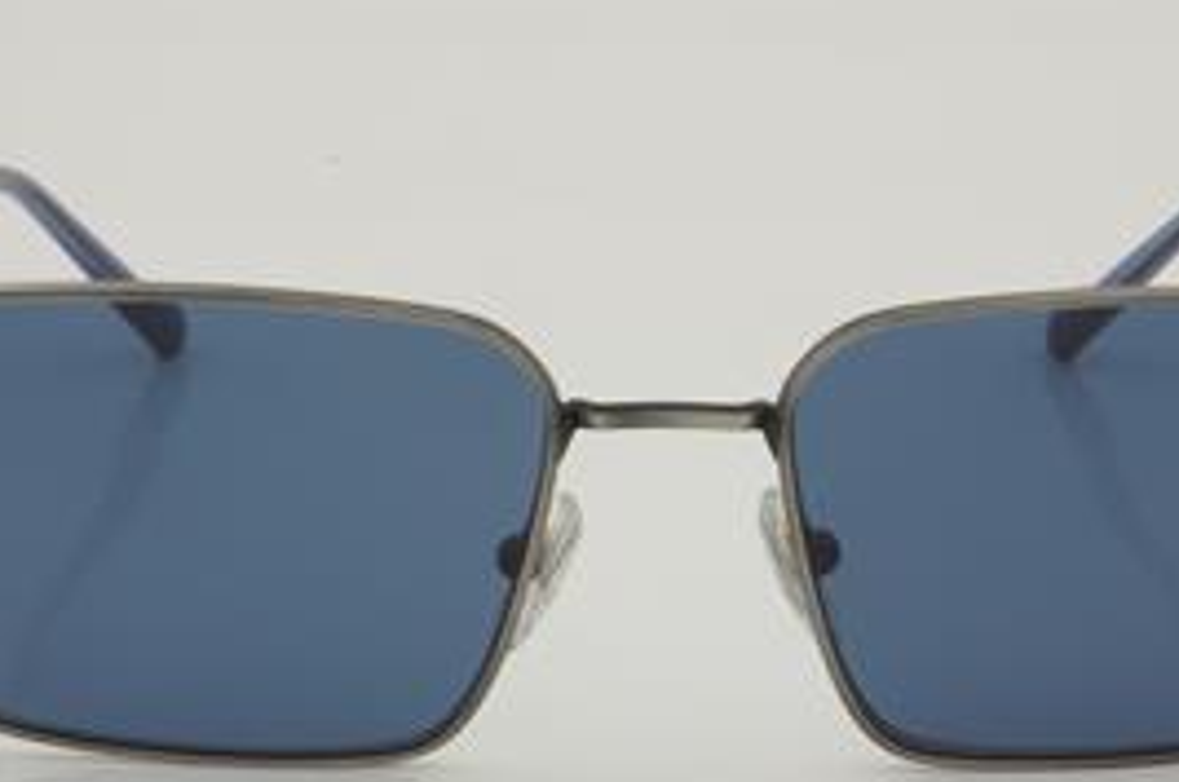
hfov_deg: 16.6
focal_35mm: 124
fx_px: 4046
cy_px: 490
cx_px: 658
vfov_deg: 11.0
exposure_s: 1/3
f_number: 32
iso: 100
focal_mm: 55
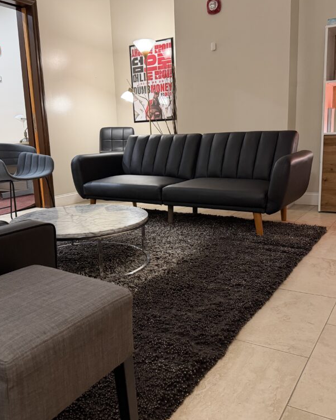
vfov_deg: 55.7
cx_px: 156
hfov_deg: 45.8
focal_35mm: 32
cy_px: 209
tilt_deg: -10.9
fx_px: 398
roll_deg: +3.2
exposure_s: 1/60
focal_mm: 6.76
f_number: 1.78
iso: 500
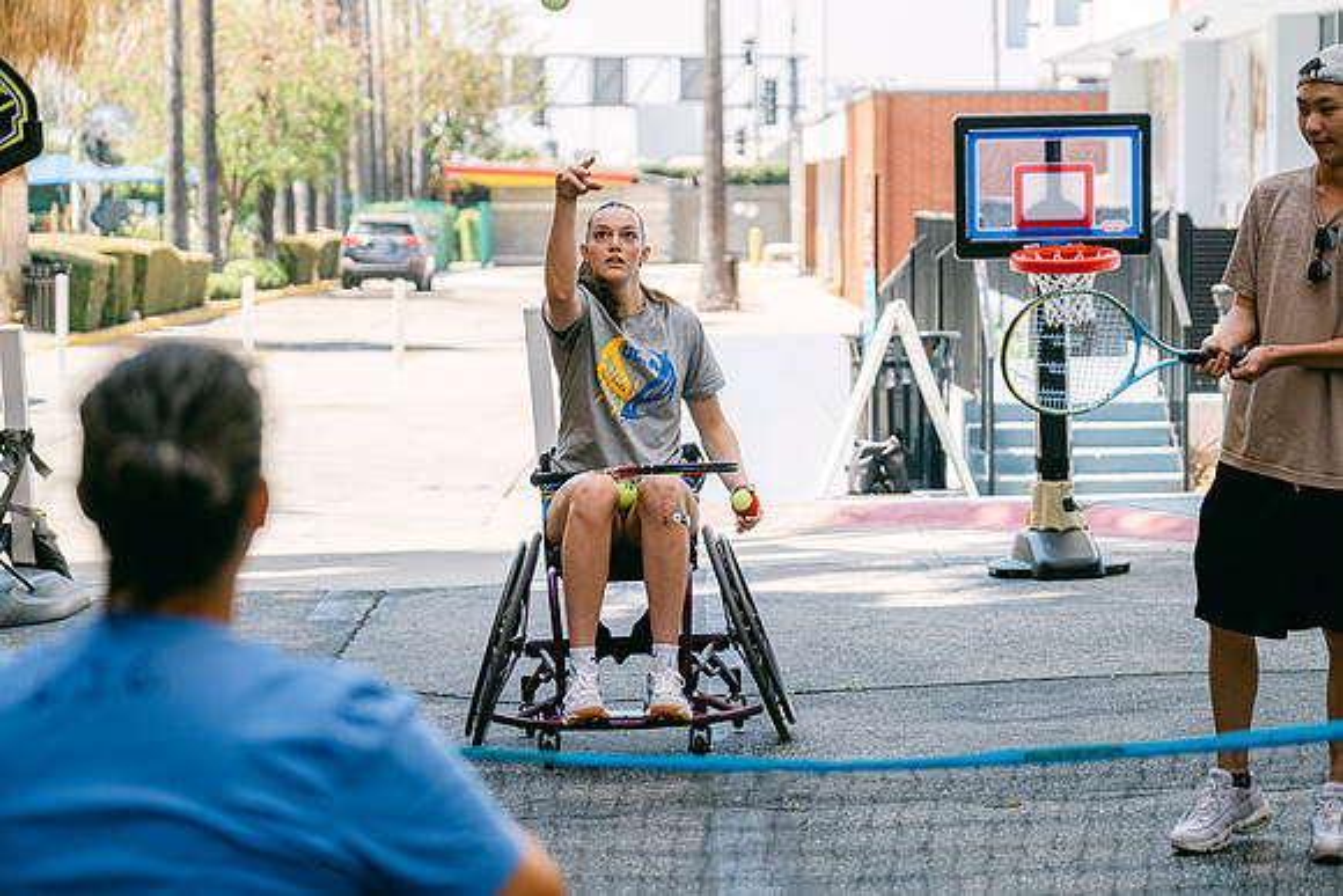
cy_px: 448
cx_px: 672
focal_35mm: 103
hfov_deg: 19.8
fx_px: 3843
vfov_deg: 13.3
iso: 160
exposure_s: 1/850
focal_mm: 68.7
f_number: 2.8
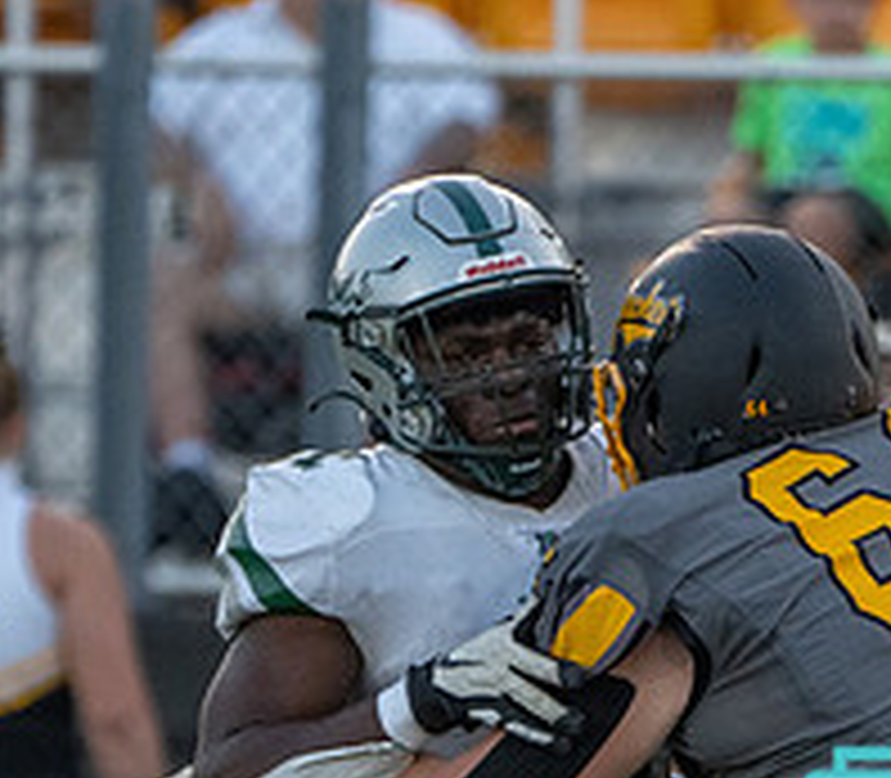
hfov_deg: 1.3
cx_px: 915
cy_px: 903
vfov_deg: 1.1
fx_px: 40251
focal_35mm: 1472
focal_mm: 400
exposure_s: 1/1000
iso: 3200
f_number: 5.6
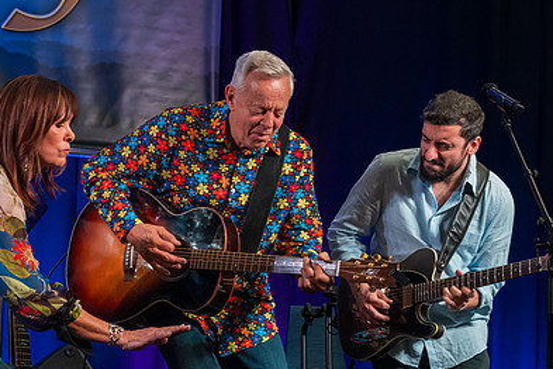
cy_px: 254
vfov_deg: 10.0
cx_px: 363
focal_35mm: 137
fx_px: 2104
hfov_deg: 14.9
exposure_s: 1/200
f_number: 7.1
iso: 10000
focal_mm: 70
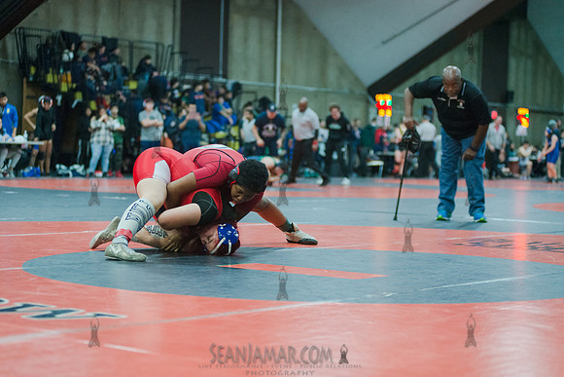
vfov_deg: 17.1
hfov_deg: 25.4
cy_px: 188
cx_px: 282
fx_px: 1254
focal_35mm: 80
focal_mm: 80
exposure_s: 1/320
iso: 4000
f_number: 2.8
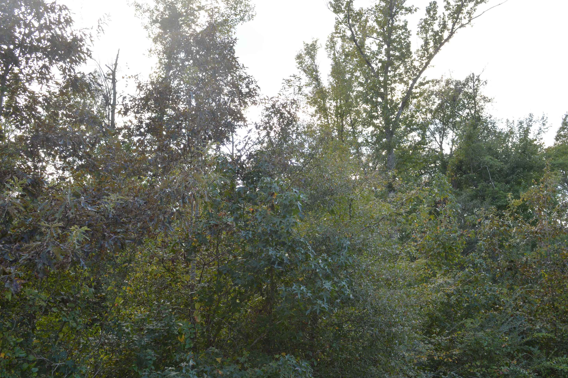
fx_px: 552
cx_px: 300
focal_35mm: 35
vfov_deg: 37.8
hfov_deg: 54.4
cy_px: 195
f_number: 8
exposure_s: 1/80
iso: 100
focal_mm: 22
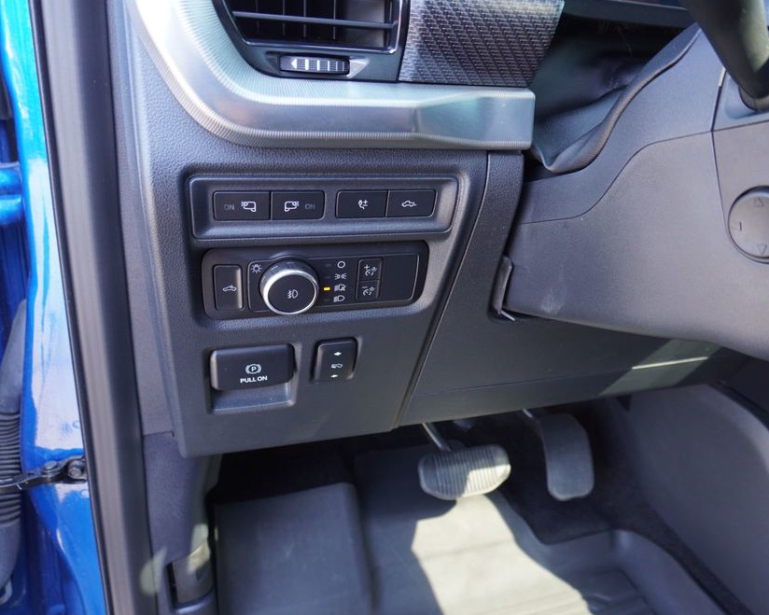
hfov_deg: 62.0
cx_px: 432
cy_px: 316
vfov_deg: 51.5
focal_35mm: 28
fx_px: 637
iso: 400
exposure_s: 1/60
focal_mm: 16
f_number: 4
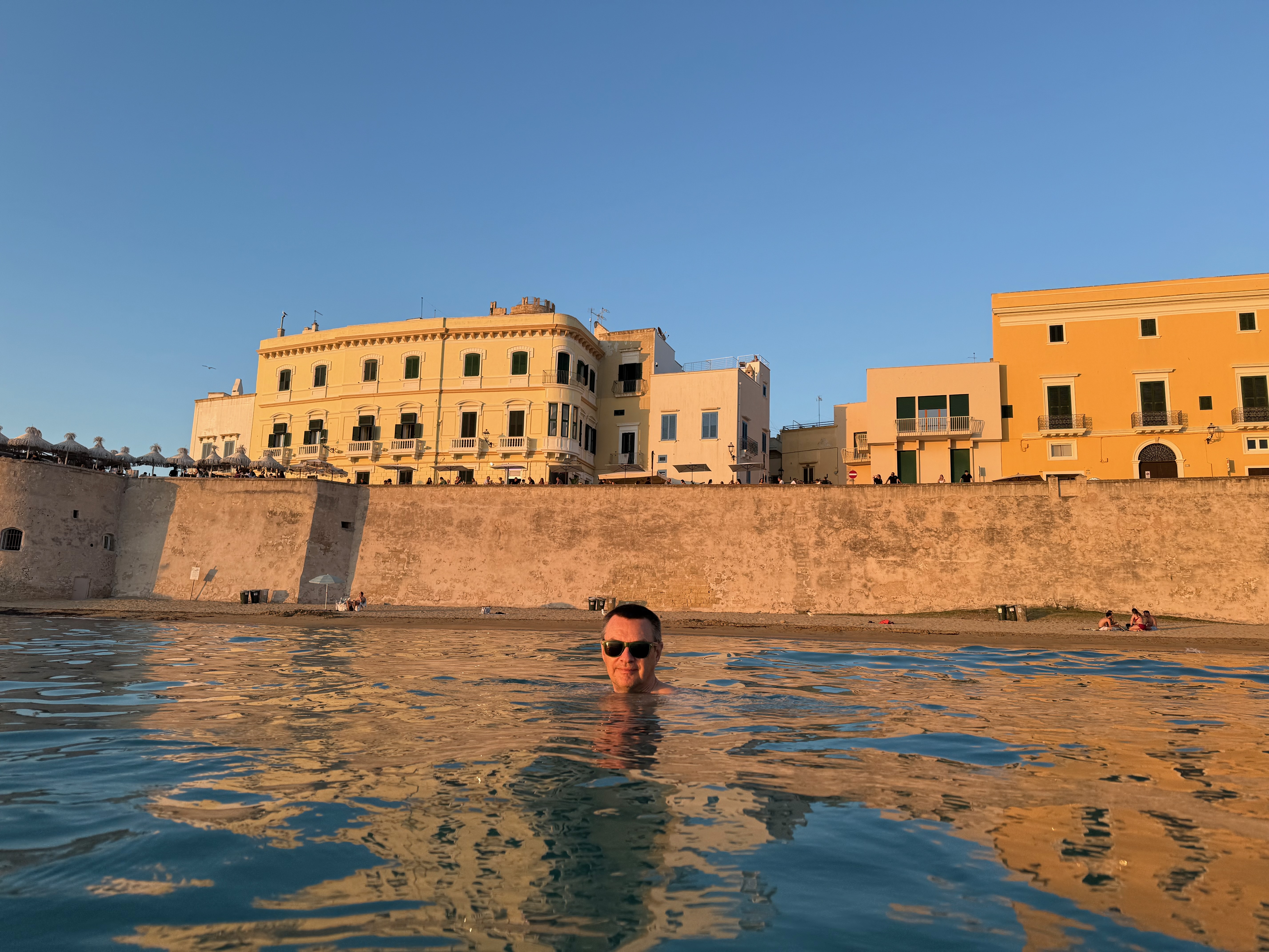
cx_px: 634
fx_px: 880
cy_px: 476
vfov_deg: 56.8
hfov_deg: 71.6
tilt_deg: +8.9
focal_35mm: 24
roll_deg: -3.2
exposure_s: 1/1122
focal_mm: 6.76
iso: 80
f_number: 1.78
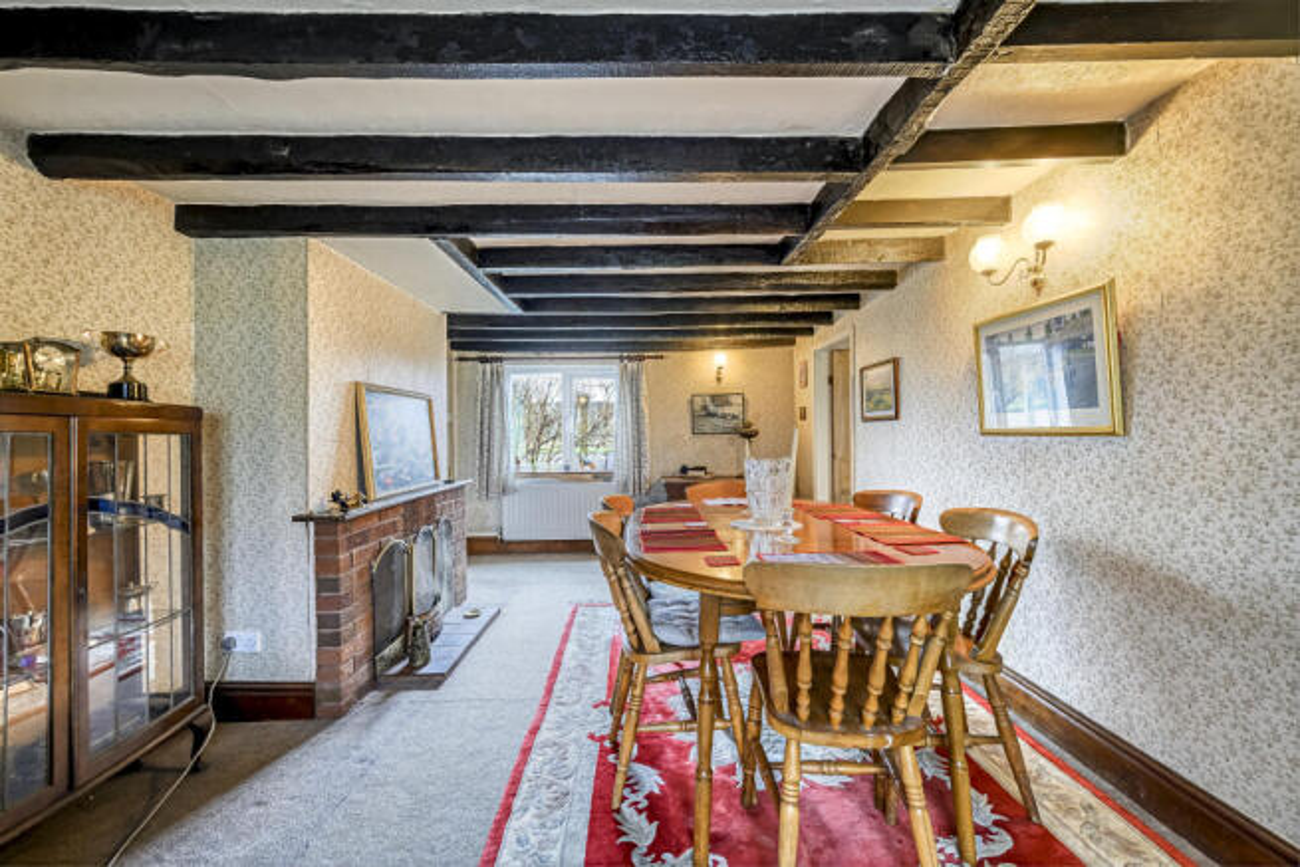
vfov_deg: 81.2
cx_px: 650
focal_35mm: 14
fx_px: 506
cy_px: 434
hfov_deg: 104.2
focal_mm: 14
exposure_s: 3
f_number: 10
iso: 100
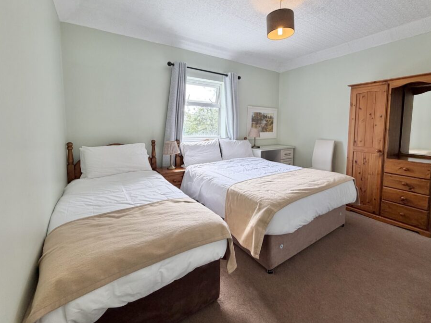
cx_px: 229
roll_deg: -0.7
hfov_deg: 94.4
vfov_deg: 77.8
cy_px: 142
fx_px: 199
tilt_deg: -5.4
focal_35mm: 16
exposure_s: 1/100
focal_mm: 2.22
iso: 80
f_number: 2.2
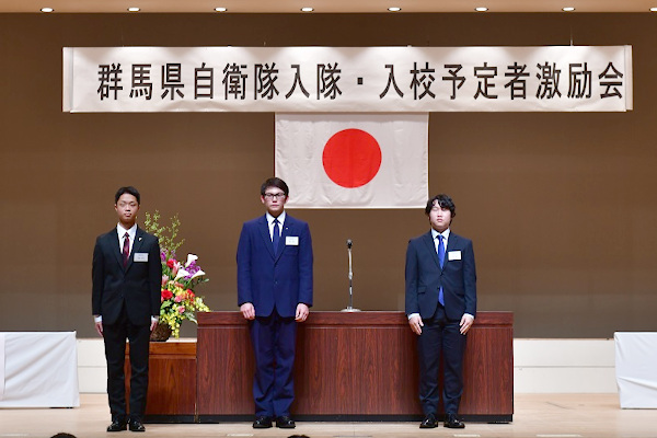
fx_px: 1277
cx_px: 328
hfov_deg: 28.8
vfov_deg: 19.5
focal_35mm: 70
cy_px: 219
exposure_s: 1/50
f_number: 6.3
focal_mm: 70
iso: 1000
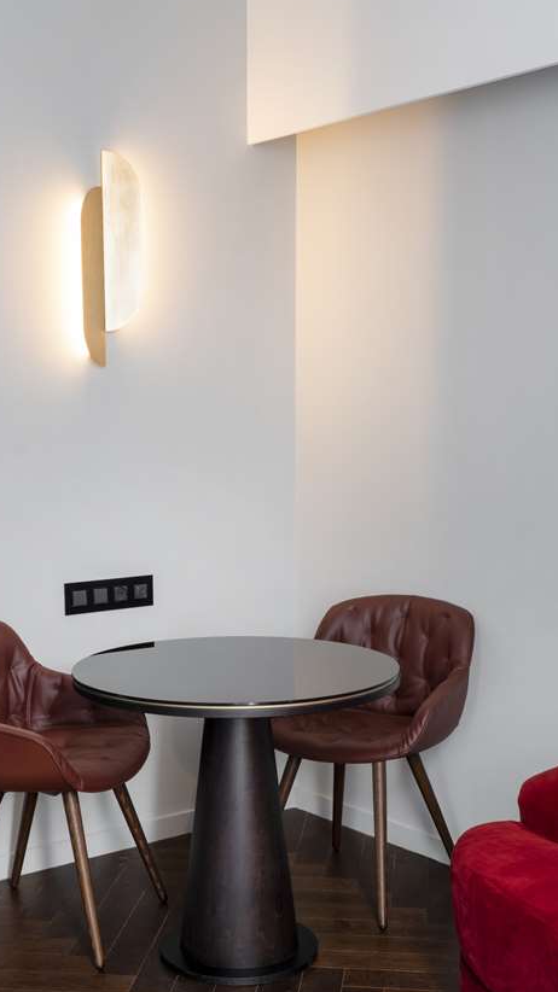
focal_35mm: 47
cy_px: 599
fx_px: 1237
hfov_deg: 25.4
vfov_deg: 43.5
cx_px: 281
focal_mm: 36
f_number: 16
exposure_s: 1
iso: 200
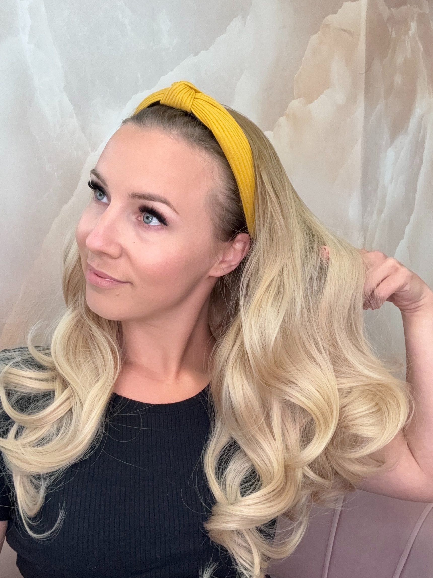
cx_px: 240
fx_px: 584
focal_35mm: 35
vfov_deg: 52.4
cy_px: 332
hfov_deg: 40.7
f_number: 1.9
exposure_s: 1/101
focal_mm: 2.69
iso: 80
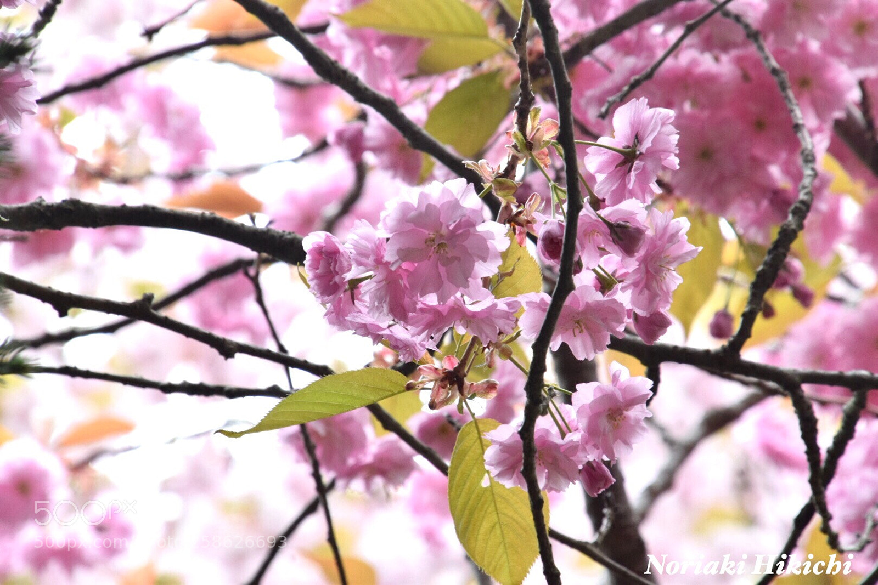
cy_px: 292
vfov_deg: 3.1
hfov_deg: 4.6
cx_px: 439
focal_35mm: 450
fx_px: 10975
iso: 1000
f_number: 14
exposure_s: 1/160
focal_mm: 300
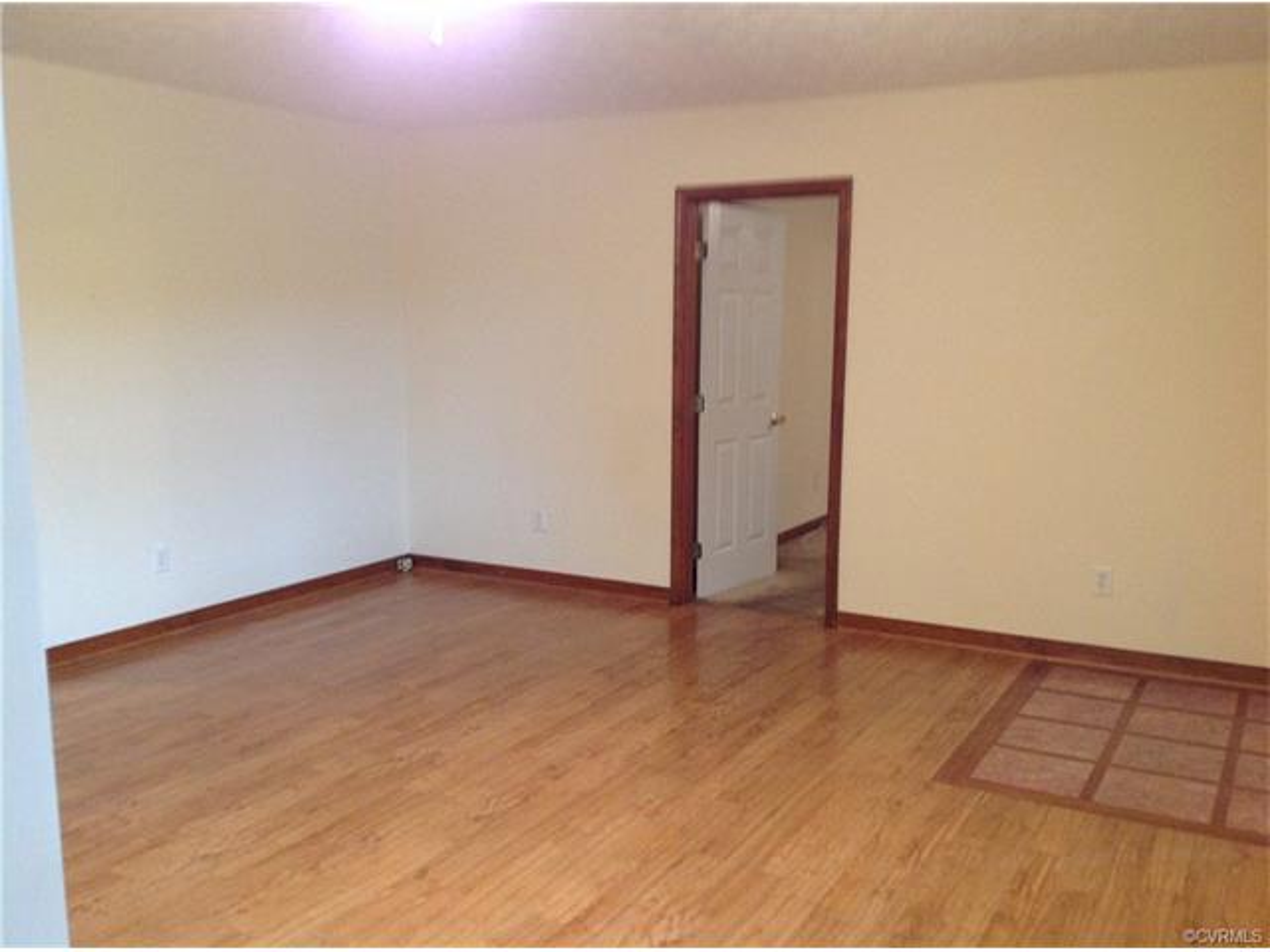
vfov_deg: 40.7
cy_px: 476
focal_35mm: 35
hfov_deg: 52.6
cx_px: 635
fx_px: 1284
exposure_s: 1/15
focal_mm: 4.28
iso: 250
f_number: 2.4
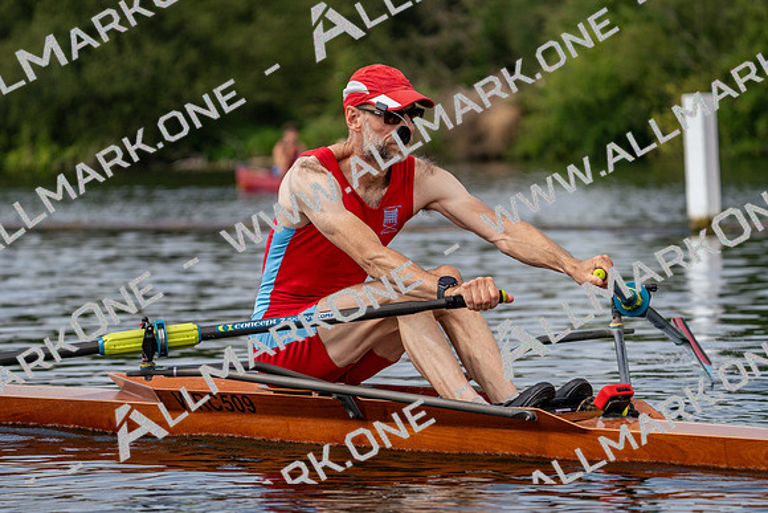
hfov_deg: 10.3
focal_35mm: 200
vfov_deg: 6.9
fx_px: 4267
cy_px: 256
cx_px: 384
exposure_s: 1/1600
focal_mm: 200
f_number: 5.6
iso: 320
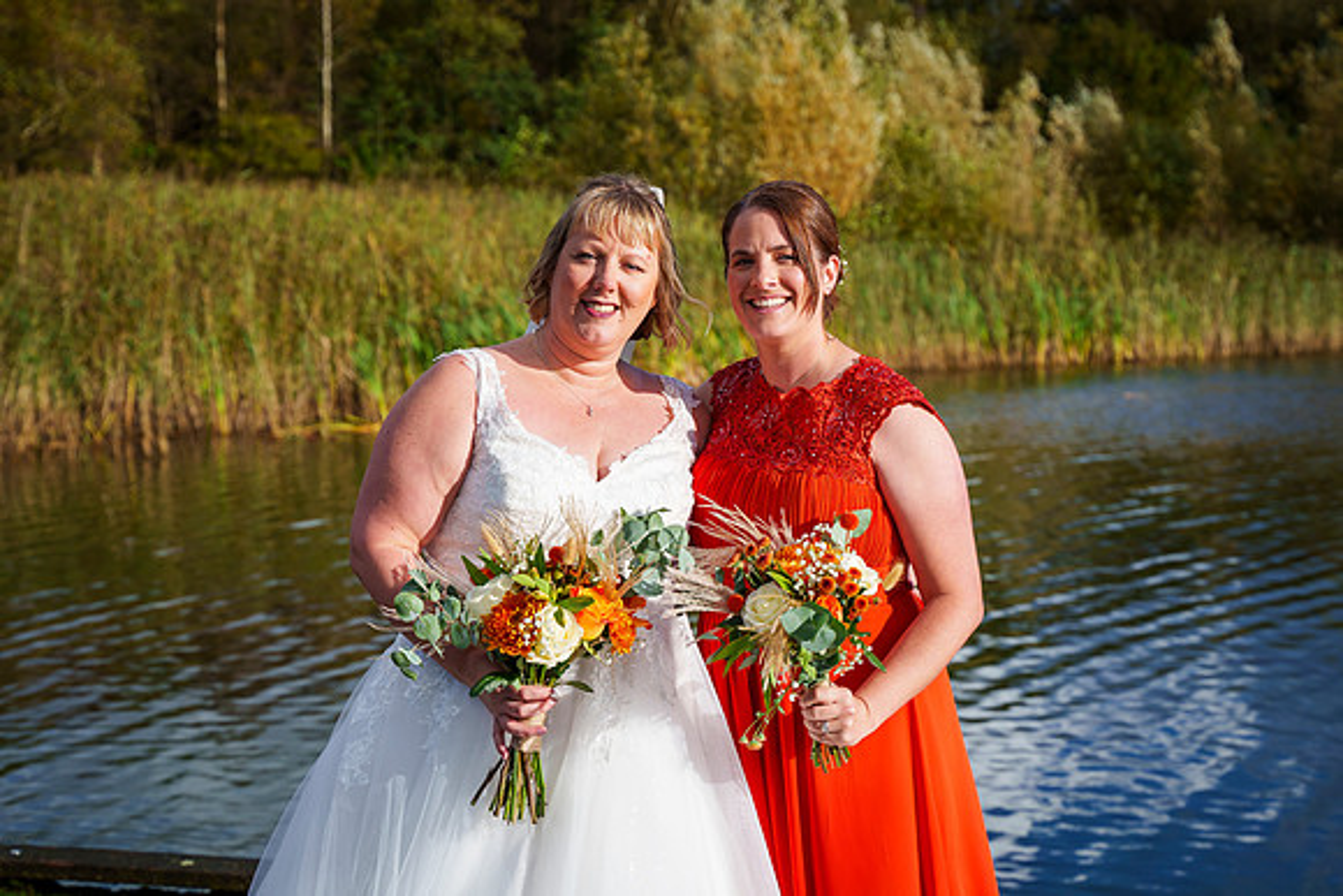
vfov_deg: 20.4
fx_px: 2494
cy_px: 387
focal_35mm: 67
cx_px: 669
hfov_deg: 30.1
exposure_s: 1/2500
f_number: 4.5
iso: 250
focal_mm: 57
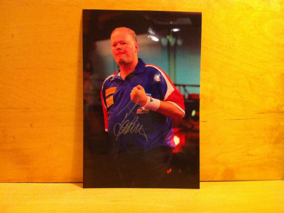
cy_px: 106
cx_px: 142
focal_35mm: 35
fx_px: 287
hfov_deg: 52.6
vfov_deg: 40.7
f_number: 2.8
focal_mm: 3.85
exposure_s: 1/15
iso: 500
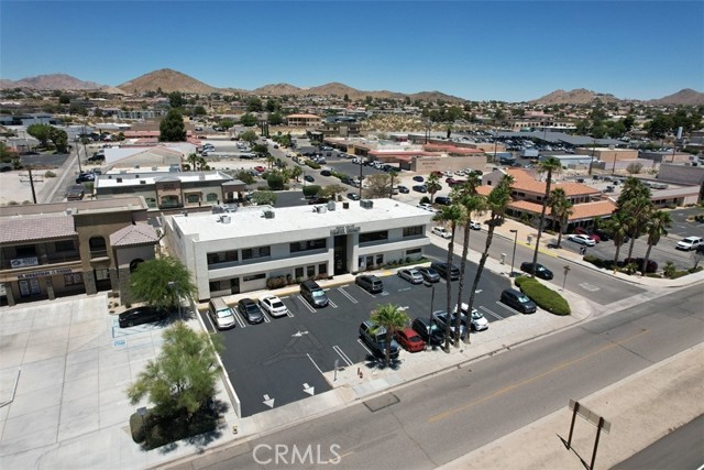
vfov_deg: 57.3
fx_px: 430
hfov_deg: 78.6
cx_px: 352
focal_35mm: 22
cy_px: 235
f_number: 2.8
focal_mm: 8.38
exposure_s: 1/725
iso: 100
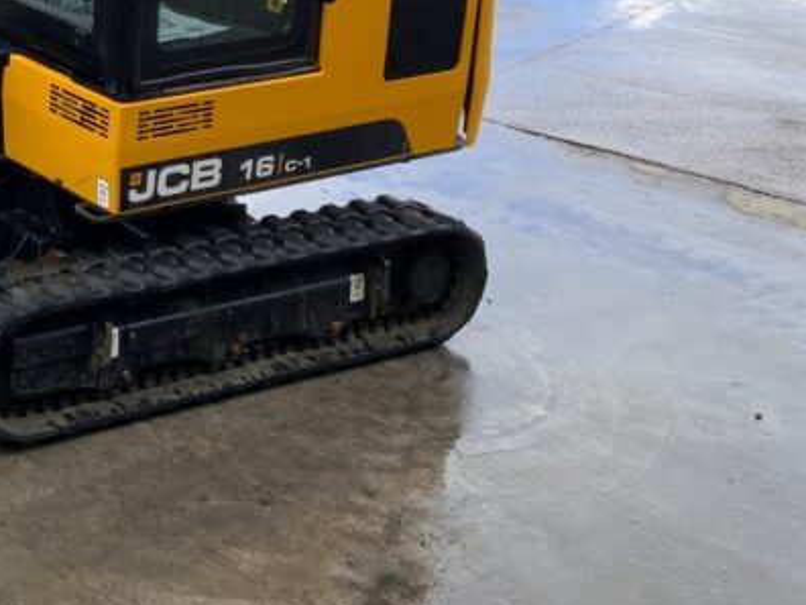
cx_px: -136
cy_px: -69
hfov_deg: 23.9
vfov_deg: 18.8
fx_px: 1746
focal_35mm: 75
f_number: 1.8
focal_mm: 3
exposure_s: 1/331
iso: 16
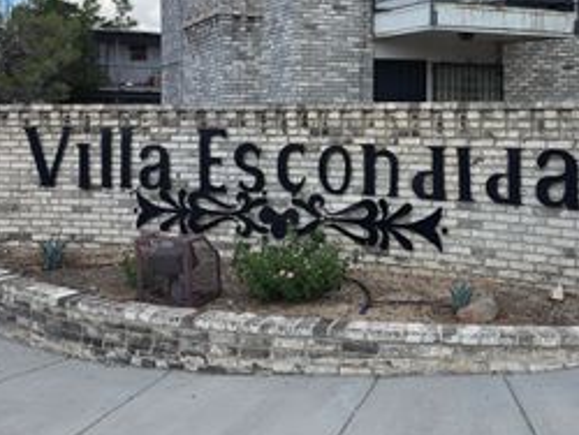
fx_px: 770
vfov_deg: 31.1
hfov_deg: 40.7
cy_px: 119
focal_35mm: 46
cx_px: 382
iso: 80
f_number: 1.7
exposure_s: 1/3972
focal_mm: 6.3
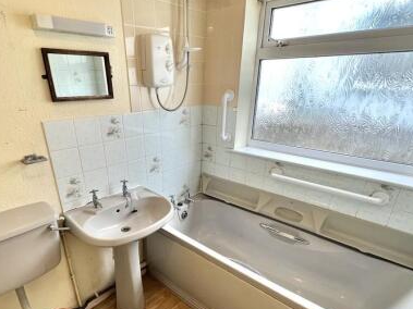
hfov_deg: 81.5
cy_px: 196
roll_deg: +0.4
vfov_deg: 64.8
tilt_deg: -24.7
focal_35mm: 20
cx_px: 185
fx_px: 239
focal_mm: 1.57
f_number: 1.8
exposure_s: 1/100
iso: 64
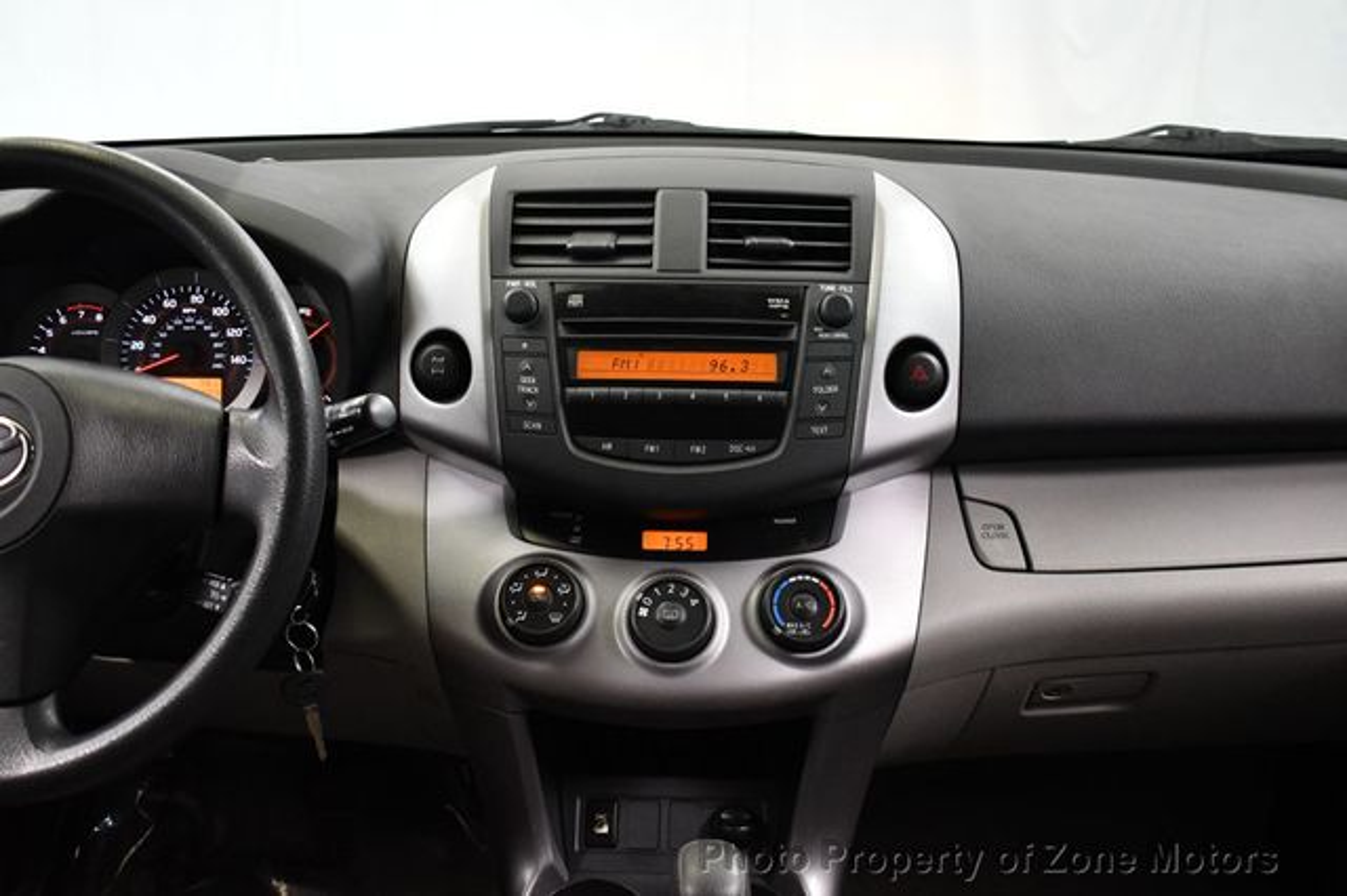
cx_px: 674
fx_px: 1346
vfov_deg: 36.8
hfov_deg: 53.2
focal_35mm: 36
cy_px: 448
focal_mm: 24
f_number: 3.8
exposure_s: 1/100
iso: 3200
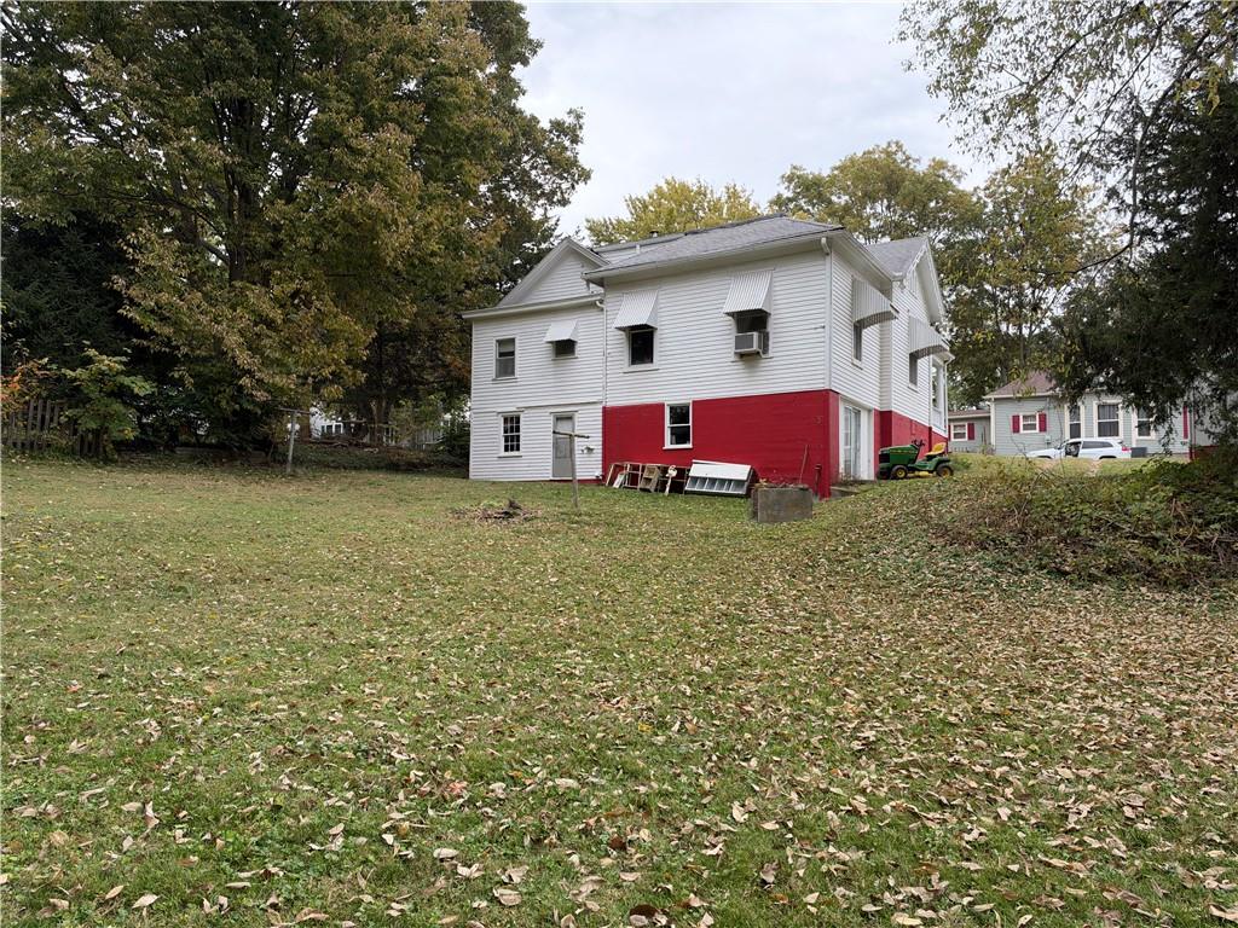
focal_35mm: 24
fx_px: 858
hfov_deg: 71.6
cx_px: 619
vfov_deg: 56.8
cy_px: 464
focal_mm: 6.93
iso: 100
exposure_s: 1/726
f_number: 1.8
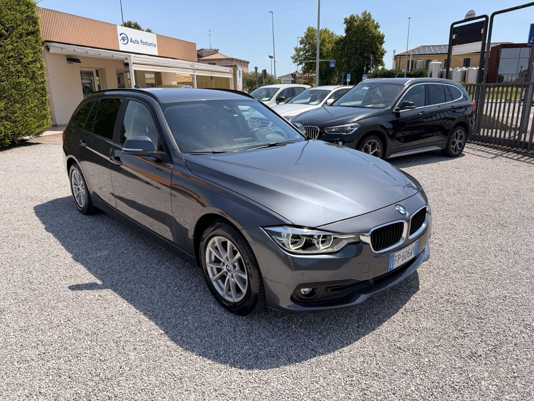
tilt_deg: -16.5
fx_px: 370
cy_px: 200
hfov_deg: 71.6
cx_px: 267
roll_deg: +1.0
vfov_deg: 56.8
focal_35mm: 24
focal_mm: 6.76
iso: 80
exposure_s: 1/4405
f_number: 1.78
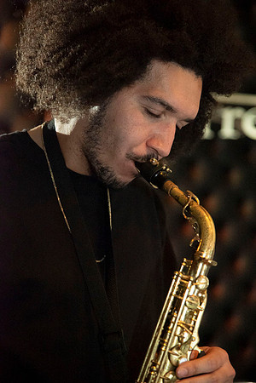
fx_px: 1195
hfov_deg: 12.2
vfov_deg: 18.3
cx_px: 128
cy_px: 192
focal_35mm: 112
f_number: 4
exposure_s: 1/200
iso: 6400
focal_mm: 112
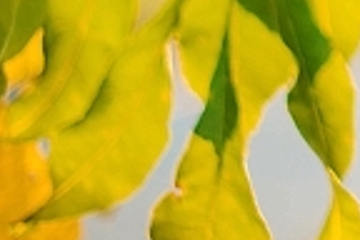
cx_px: 685
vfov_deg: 5.1
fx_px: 2660
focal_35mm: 266
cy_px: -226
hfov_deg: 7.5
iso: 200
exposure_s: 1/640
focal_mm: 50
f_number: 1.4
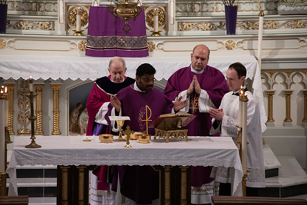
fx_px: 2559
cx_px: 154
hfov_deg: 6.9
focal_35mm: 300
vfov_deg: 4.6
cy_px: 102
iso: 4000
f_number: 9
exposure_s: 1/100
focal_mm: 300
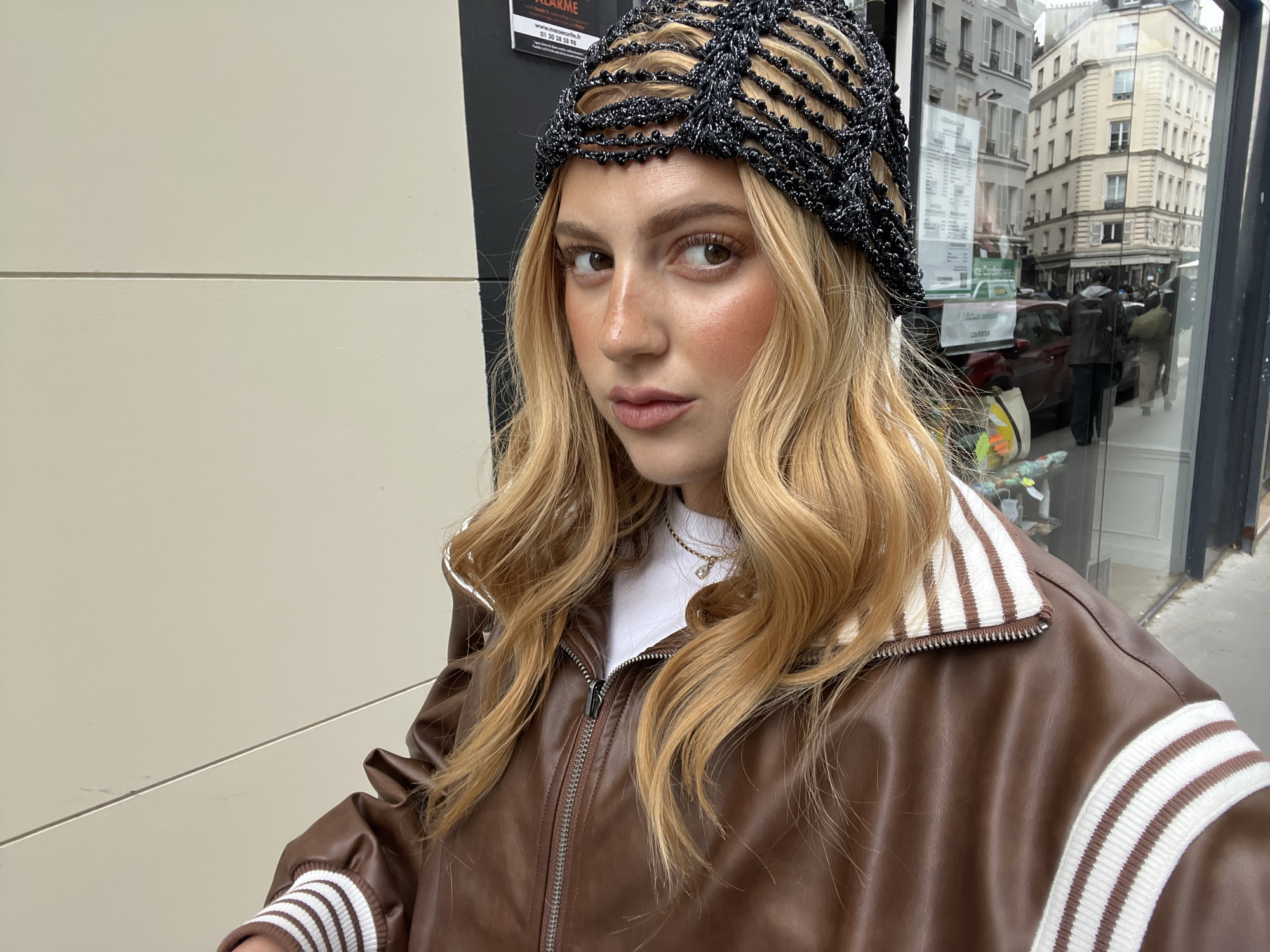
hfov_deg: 73.9
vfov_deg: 58.9
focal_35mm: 23
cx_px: 635
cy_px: 476
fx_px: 844
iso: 25
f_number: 2.2
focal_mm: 2.71
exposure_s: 1/184
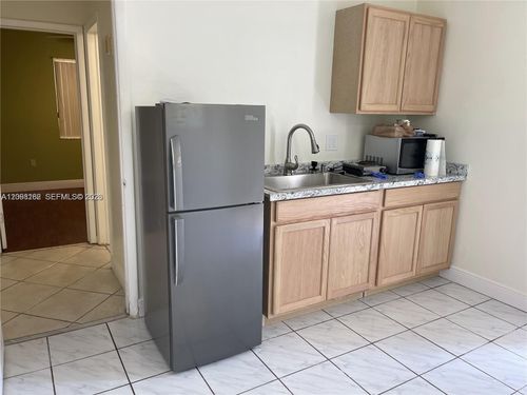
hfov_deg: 67.3
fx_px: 396
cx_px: 264
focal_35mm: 26
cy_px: 198
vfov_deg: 53.1
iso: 125
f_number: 1.6
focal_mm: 5.1
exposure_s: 1/120
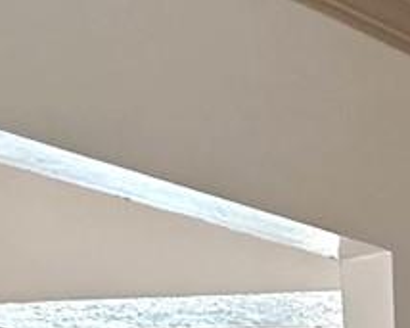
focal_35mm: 102
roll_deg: -0.7
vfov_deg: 12.4
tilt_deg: -4.1
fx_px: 1237
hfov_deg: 13.5
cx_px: 996
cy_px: 750
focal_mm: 2.22
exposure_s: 1/60
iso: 320
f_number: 2.2
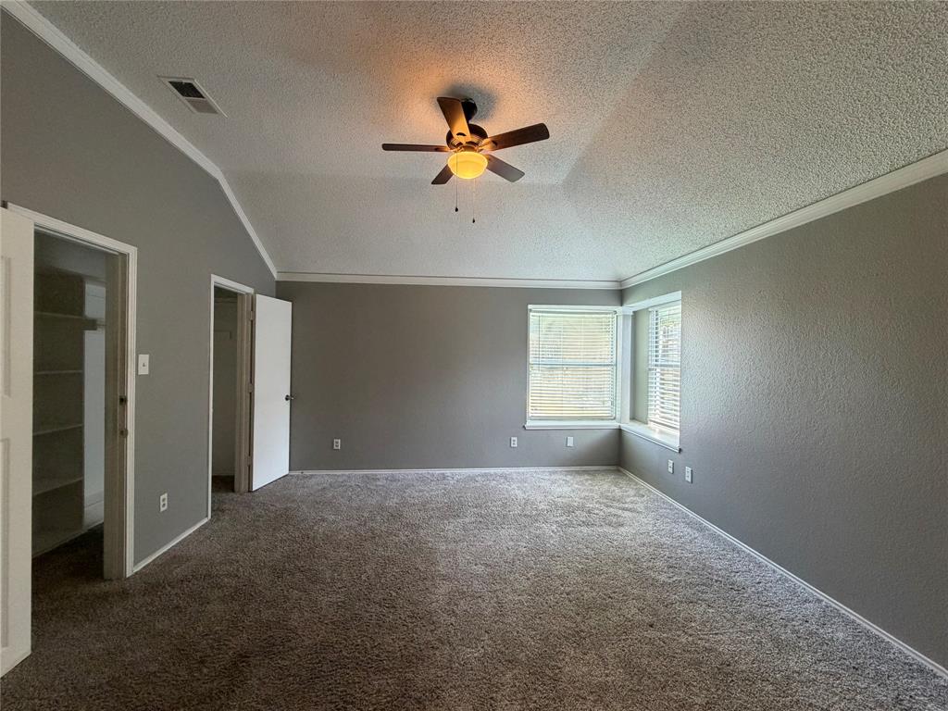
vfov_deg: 85.7
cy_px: 356
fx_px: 383
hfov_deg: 102.1
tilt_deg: +0.2
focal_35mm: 14
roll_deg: -0.3
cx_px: 474
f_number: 2.2
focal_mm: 2.22
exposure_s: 1/60
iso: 250
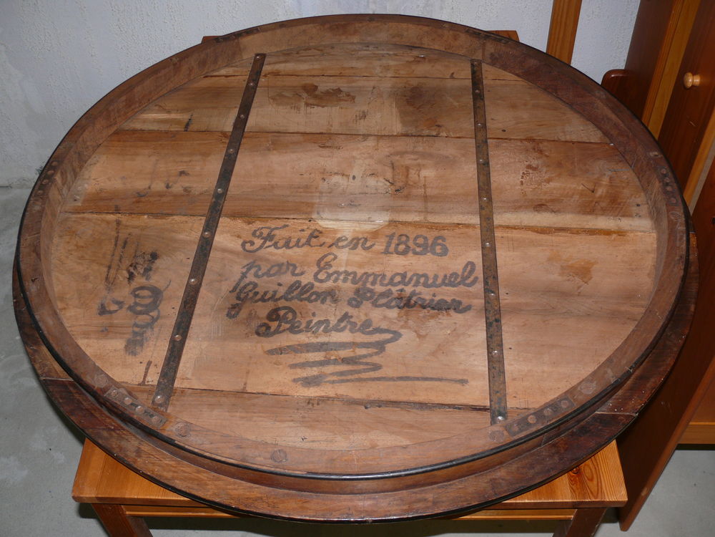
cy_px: 268
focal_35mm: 37
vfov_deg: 38.7
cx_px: 358
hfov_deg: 50.1
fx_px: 764
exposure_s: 1/30
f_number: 2.8
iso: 100
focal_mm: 7.9
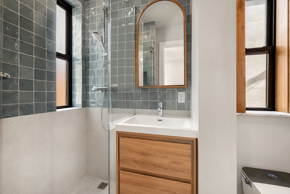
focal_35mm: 15
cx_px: 145
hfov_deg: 100.4
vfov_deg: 77.4
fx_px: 121
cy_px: 97
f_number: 11
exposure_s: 1/3
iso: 400
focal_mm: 15
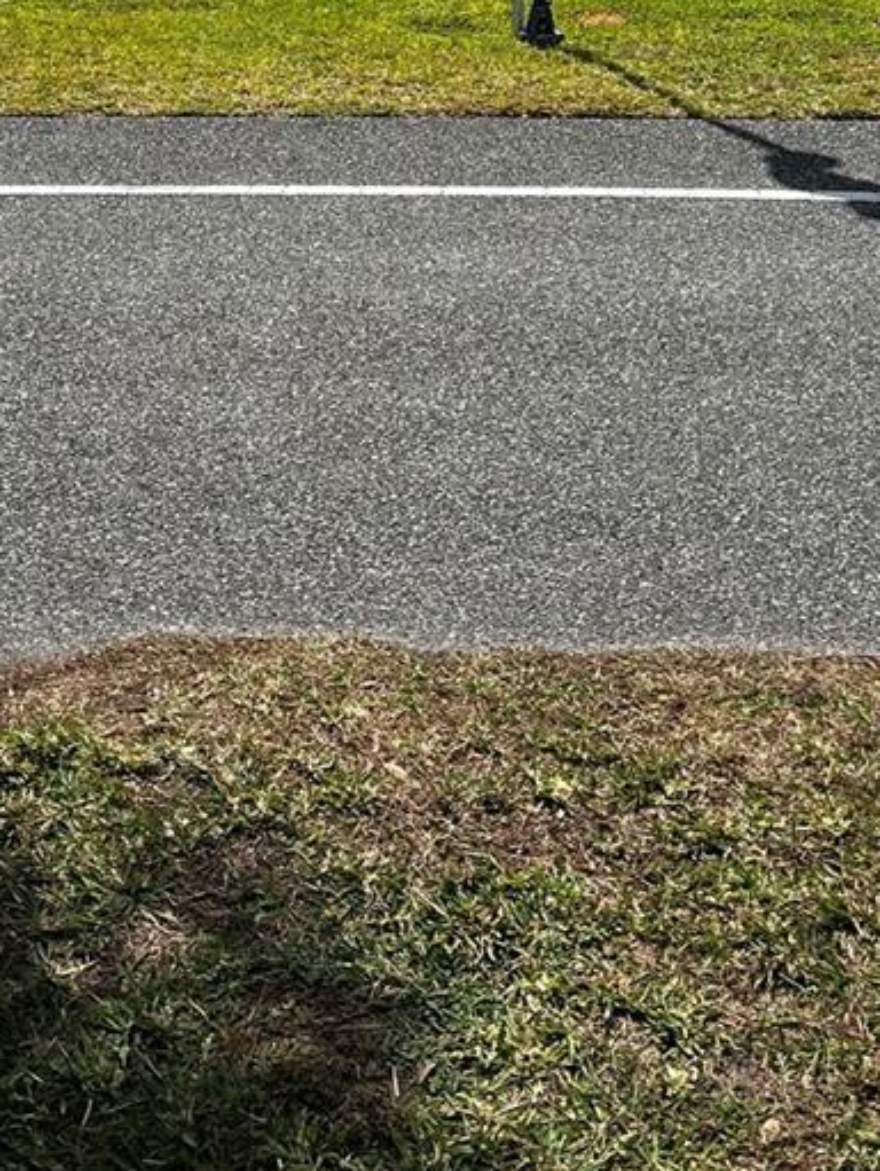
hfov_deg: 24.0
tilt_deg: -4.3
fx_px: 2065
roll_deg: -0.4
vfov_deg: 29.1
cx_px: 401
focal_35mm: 61
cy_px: -64
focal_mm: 5.7
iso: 50
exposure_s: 1/6579
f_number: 1.5
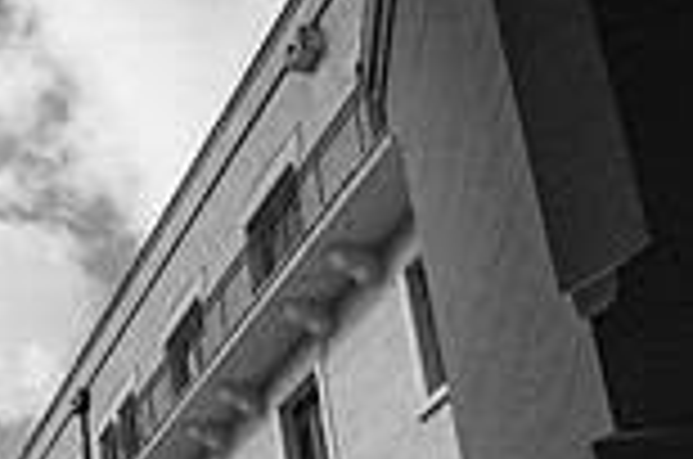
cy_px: 662
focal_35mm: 66
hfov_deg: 27.1
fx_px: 1268
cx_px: -136
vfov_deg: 18.5
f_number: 7.1
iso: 200
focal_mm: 17
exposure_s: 1/800
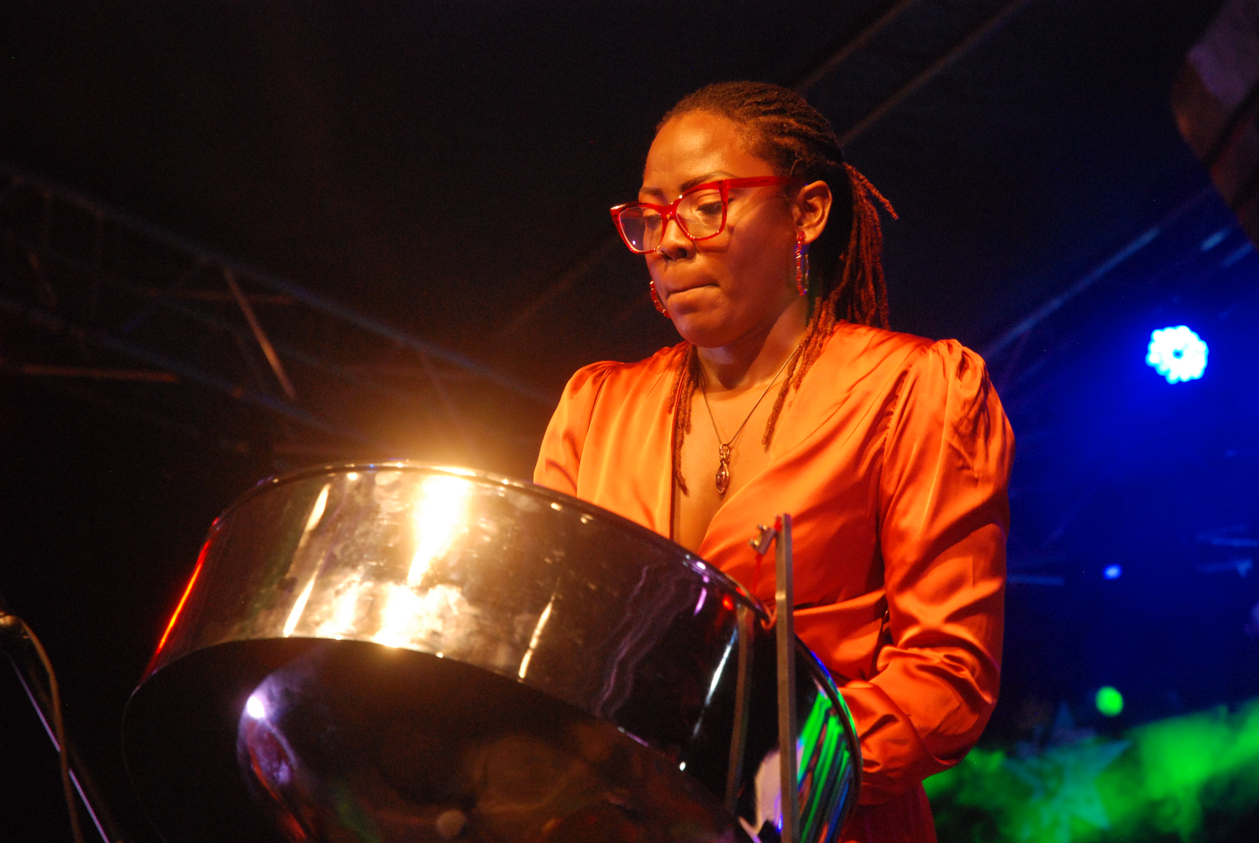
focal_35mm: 105
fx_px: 3676
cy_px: 422
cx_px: 630
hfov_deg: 19.4
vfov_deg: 13.1
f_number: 7.1
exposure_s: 1/60
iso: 1250
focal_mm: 70
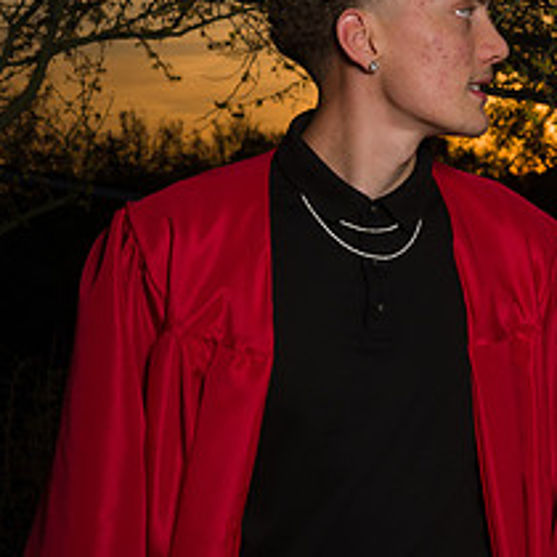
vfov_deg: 14.5
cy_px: 432
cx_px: 387
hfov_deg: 14.5
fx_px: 2185
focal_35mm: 120
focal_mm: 66
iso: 160
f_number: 16
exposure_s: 1/200
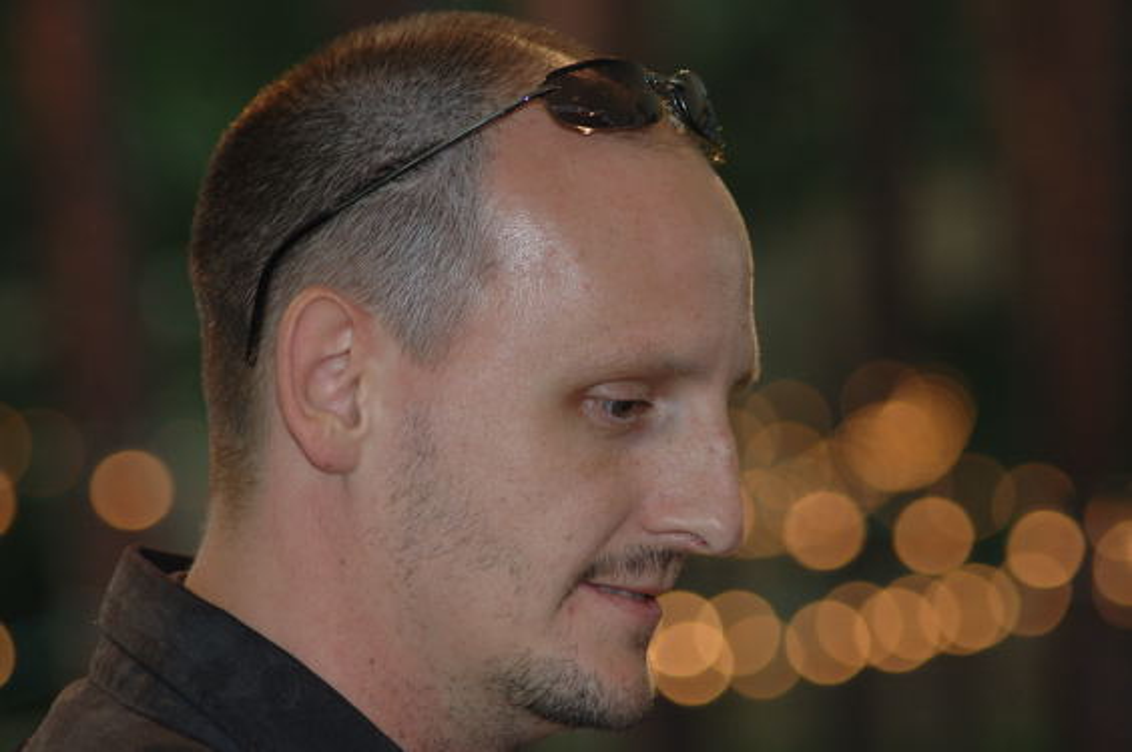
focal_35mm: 202
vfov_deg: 6.8
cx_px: 566
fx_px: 6362
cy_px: 376
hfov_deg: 10.2
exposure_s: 1/60
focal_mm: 135
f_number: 4.8
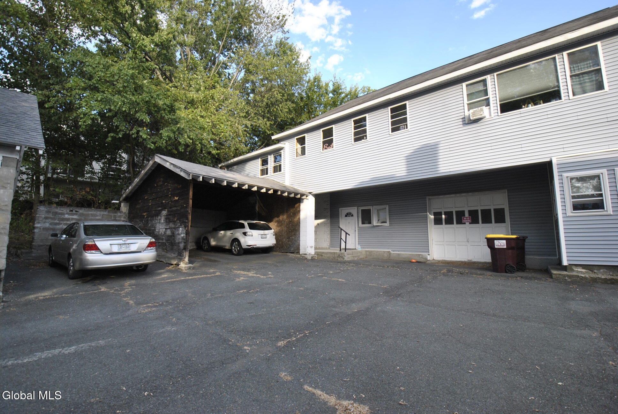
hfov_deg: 100.3
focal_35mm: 15
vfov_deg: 77.5
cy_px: 207
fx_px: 258
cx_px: 309
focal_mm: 10
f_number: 5.6
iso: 200
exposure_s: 1/200
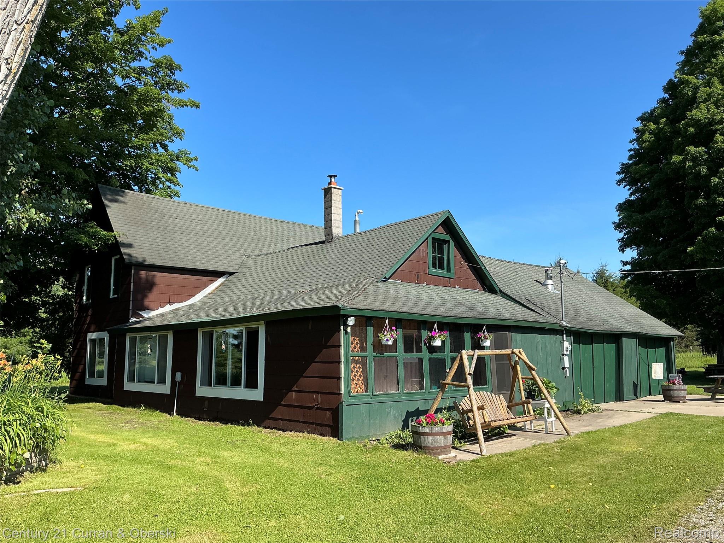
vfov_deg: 49.7
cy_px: 272
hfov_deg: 63.4
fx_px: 586
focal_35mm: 28
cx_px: 362
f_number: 1.8
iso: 25
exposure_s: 1/1195
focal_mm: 3
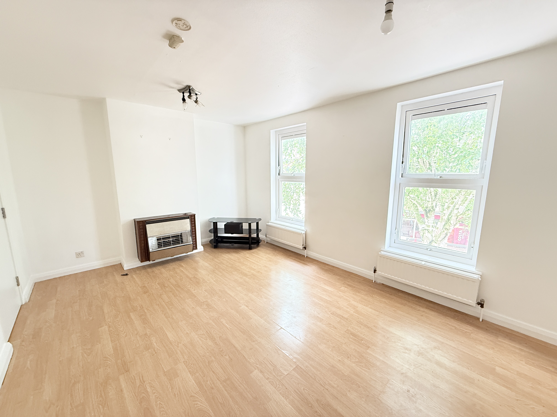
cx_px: 278
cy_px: 208
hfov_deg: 102.1
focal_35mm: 14
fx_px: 225
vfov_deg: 85.7
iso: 400
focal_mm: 2.22
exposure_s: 1/60
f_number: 2.2
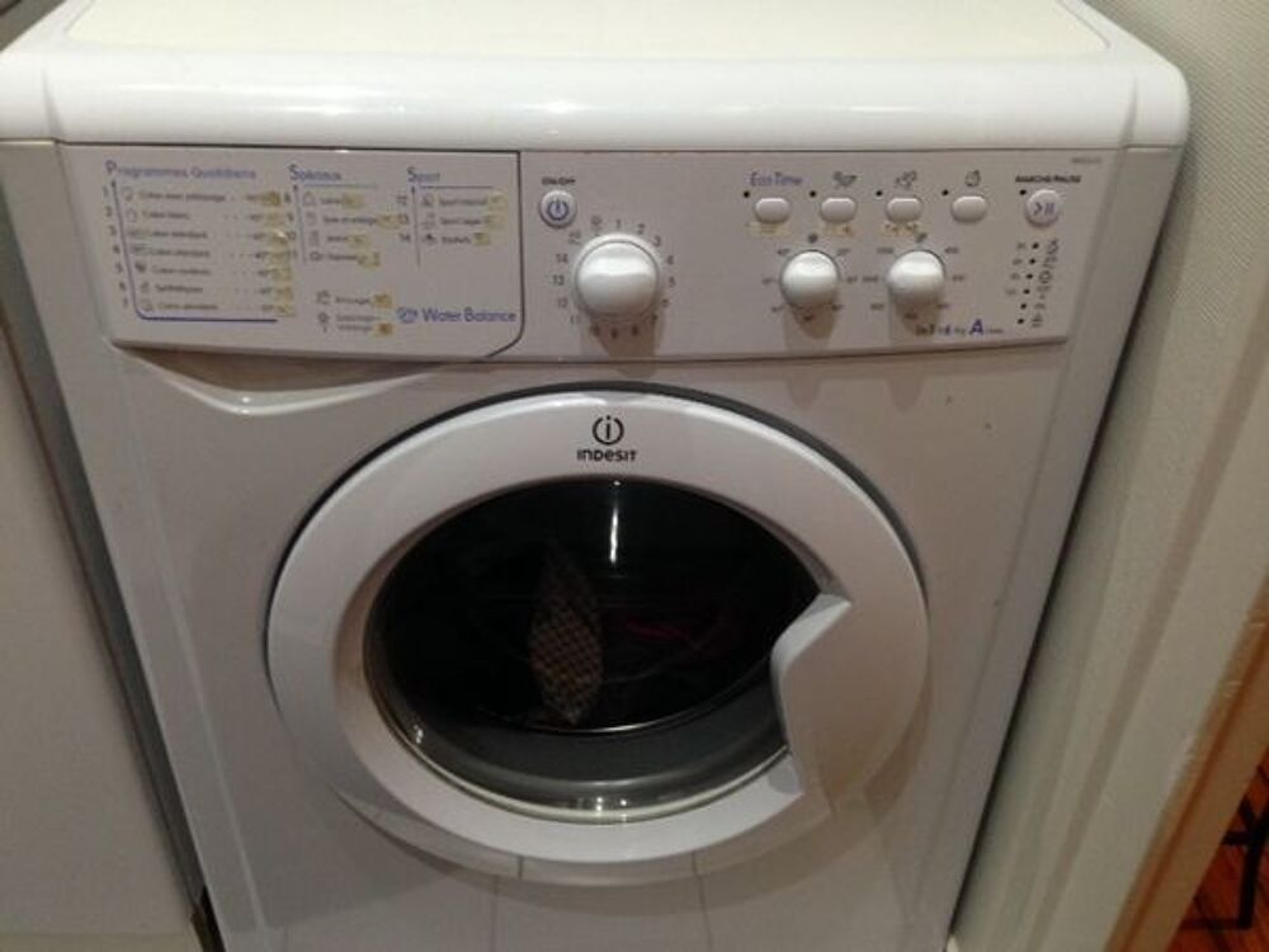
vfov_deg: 42.9
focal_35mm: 33
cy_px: 476
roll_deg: -2.5
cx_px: 634
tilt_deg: -35.1
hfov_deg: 55.4
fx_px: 1210
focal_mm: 4.12
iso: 160
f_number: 2.4
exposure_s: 1/20
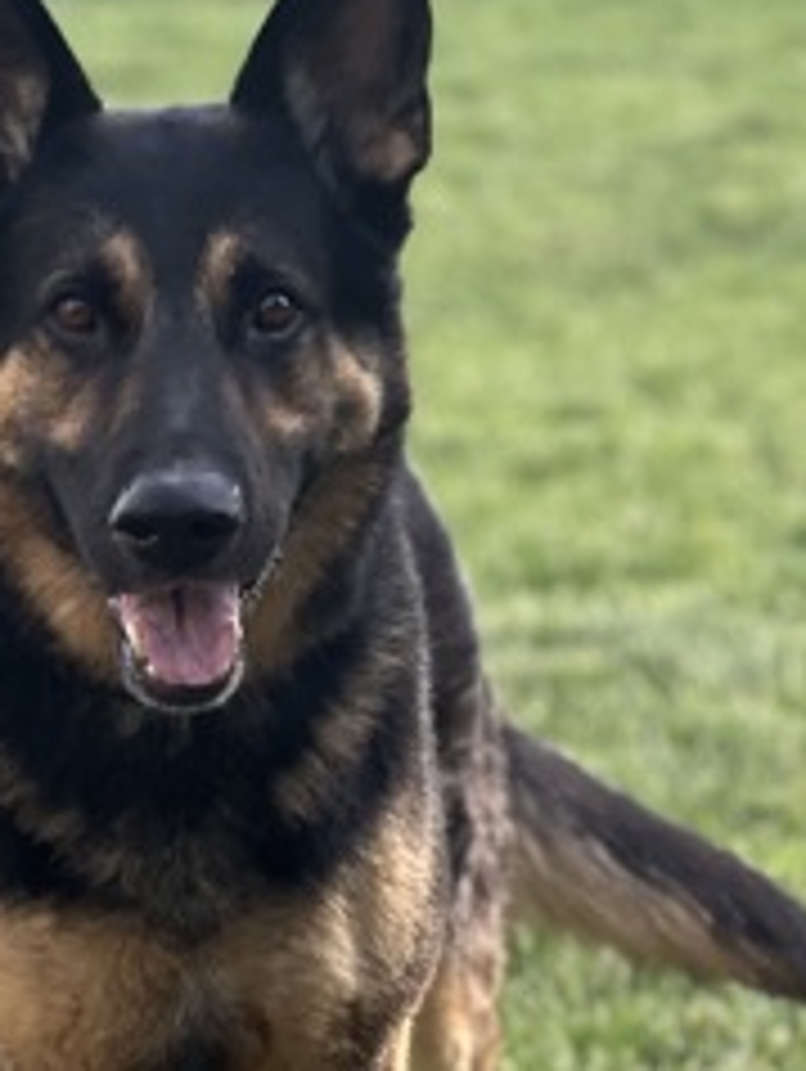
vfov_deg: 10.9
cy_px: 846
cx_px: 203
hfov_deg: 8.2
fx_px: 5609
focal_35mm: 181
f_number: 2.8
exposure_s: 1/121
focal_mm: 9
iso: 50
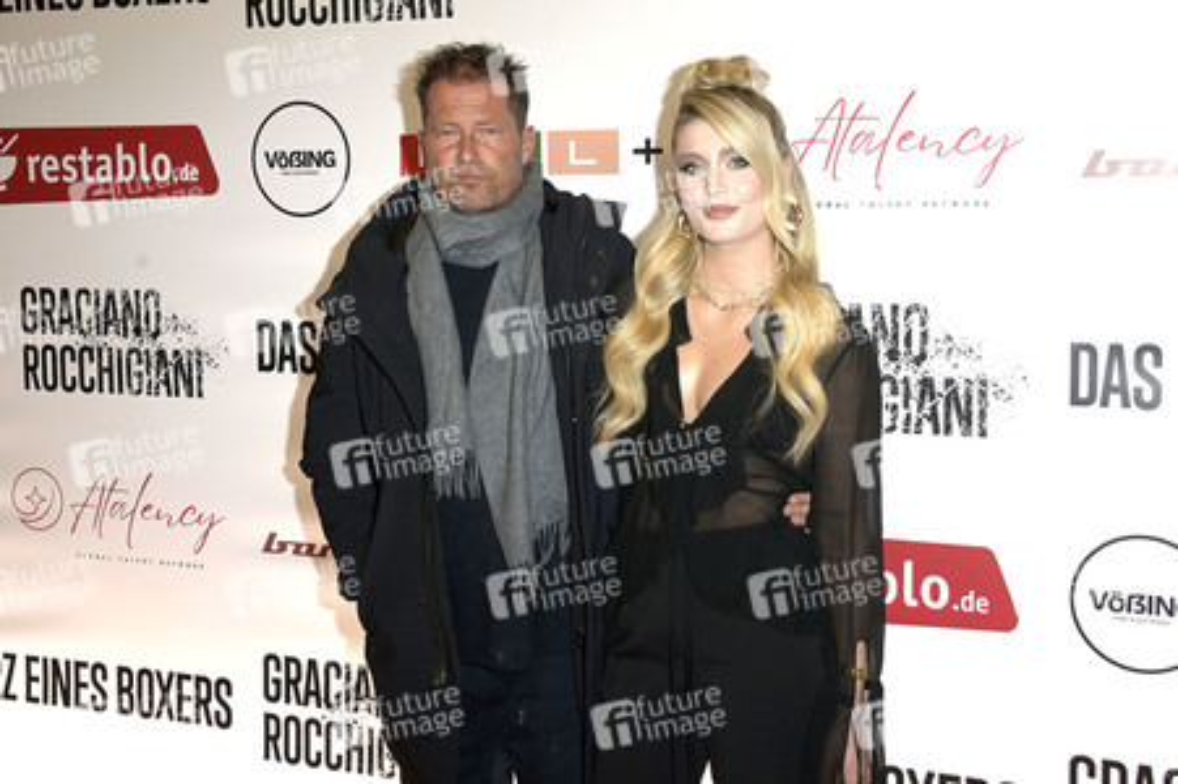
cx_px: 589
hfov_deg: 48.5
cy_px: 392
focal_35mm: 40
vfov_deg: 33.4
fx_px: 1308
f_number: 5.6
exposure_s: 1/250
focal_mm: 40
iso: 500
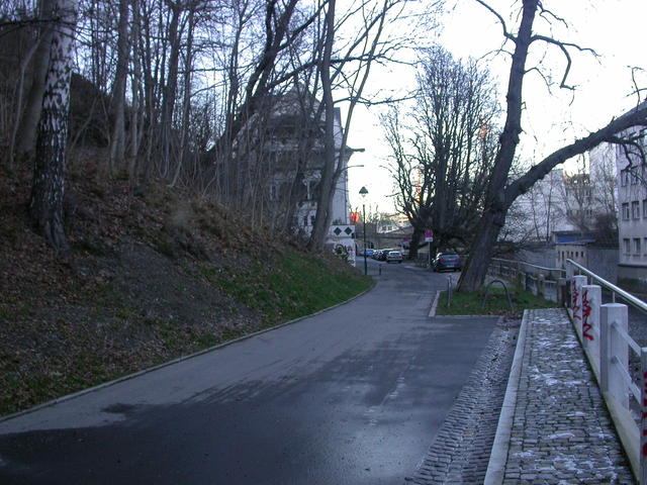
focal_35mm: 38
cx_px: 324
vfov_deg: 37.7
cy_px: 242
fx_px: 710
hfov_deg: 49.0
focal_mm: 7.85
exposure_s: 1/63
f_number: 3.3
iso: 100
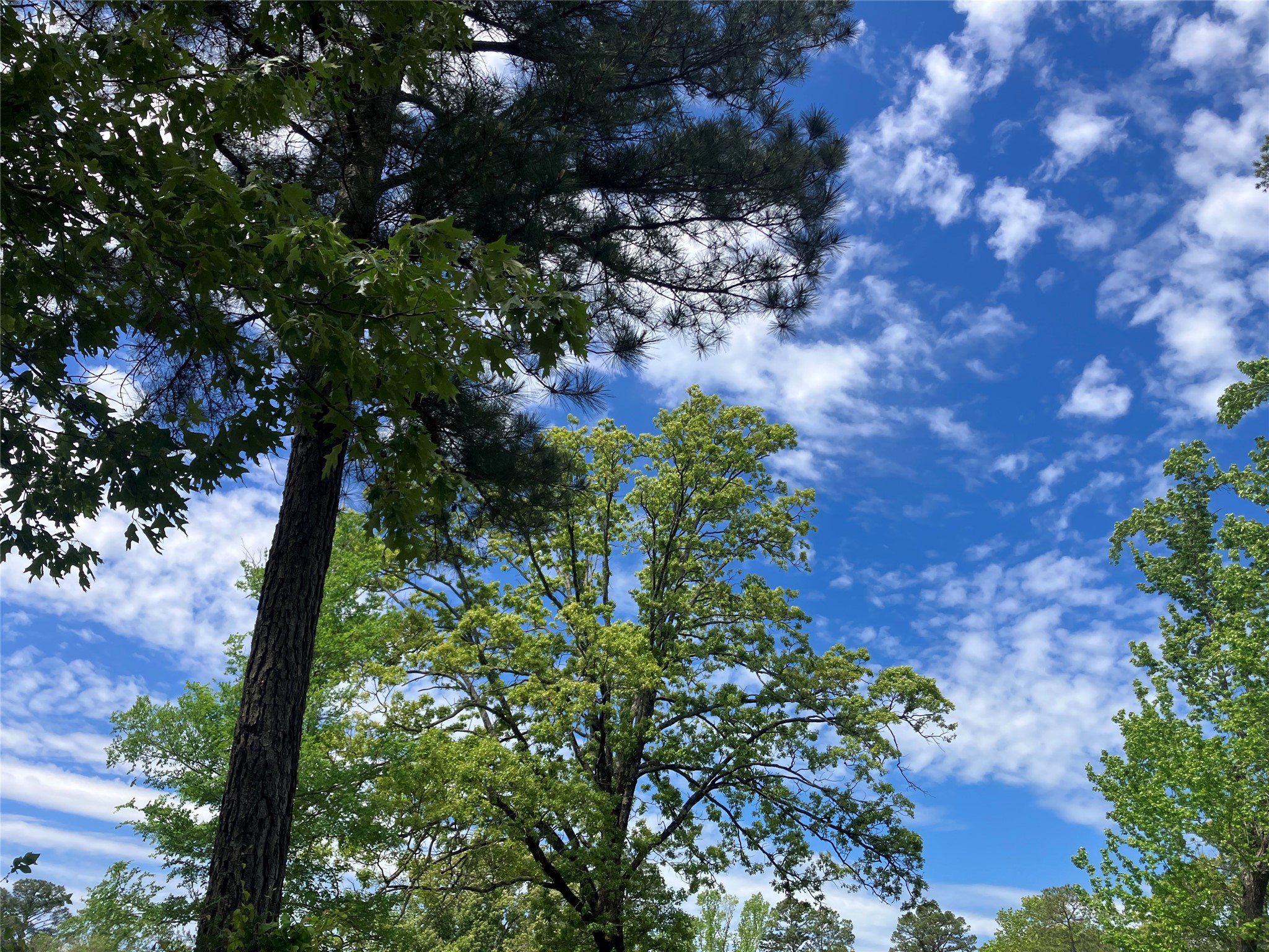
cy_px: 476
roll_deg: -1.7
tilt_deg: +32.5
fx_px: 1026
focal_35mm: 28
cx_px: 634
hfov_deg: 63.4
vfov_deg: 49.7
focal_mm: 3.99
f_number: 1.8
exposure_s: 1/1799
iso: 32
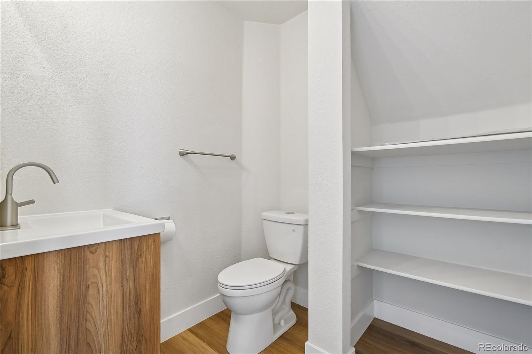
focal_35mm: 15
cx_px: 266
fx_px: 222
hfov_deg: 100.4
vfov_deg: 77.3
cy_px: 177
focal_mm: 10
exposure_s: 1/30
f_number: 6.3
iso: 200
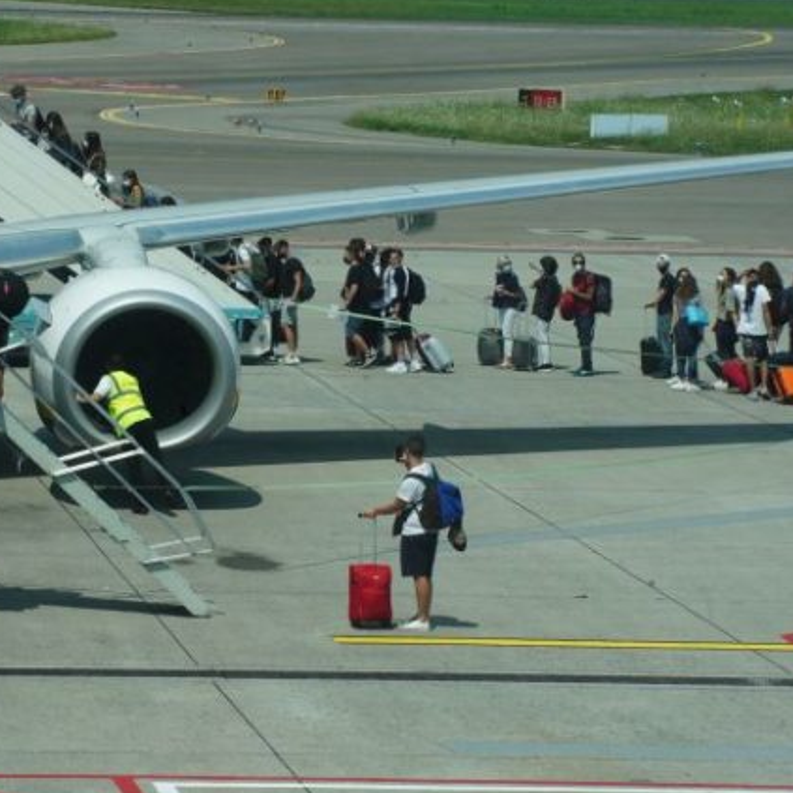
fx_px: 5545
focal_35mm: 214
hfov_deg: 8.2
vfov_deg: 8.2
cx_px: 184
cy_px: 347
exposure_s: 1/800
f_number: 20
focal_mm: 138.6
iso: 1600
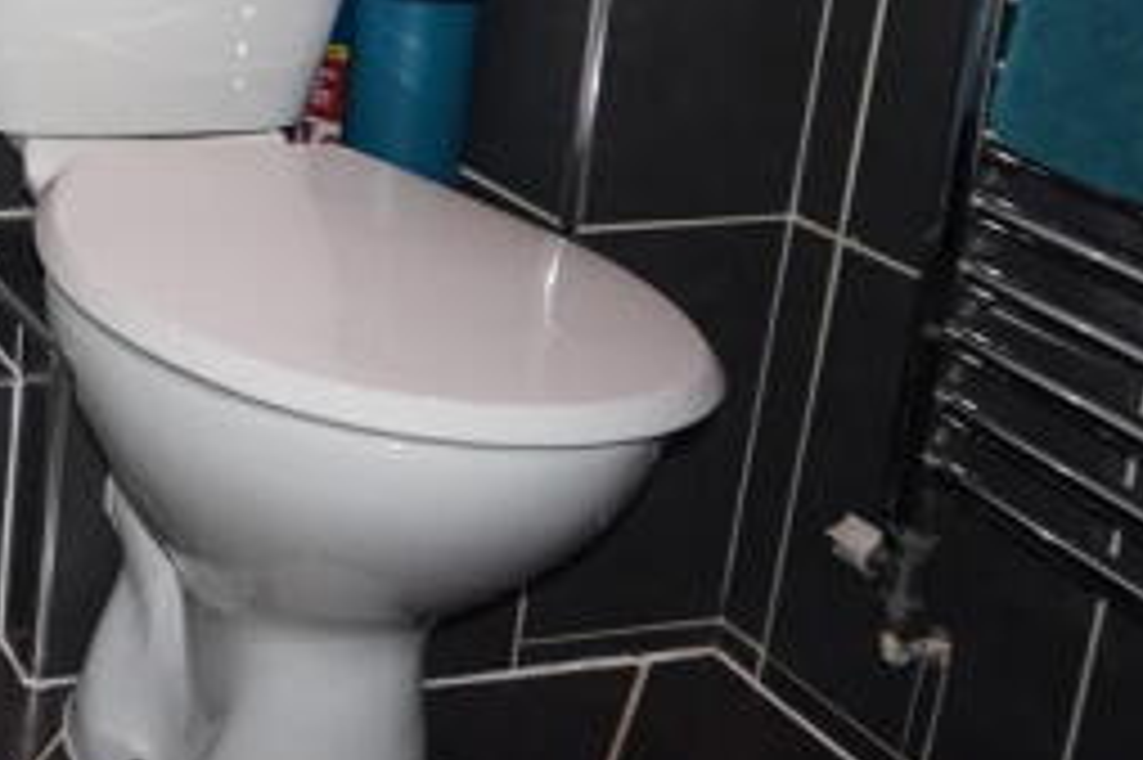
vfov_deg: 21.0
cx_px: -284
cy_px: -31
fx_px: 1967
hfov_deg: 27.7
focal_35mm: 62
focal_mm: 16
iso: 800
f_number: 5.6
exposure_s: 1/60
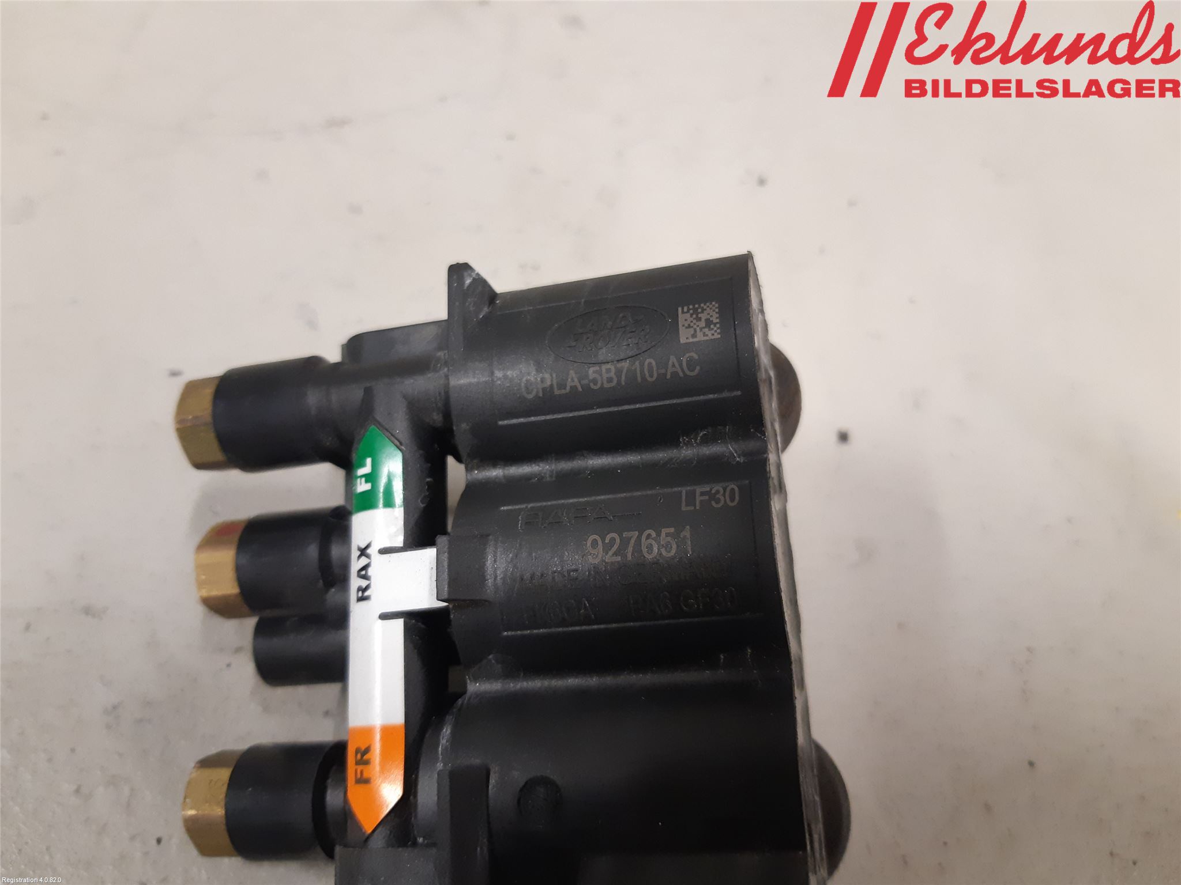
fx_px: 887
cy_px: 442
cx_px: 590
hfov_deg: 67.3
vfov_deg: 53.1
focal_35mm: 26
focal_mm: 3.93
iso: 250
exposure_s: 1/50
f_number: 1.7
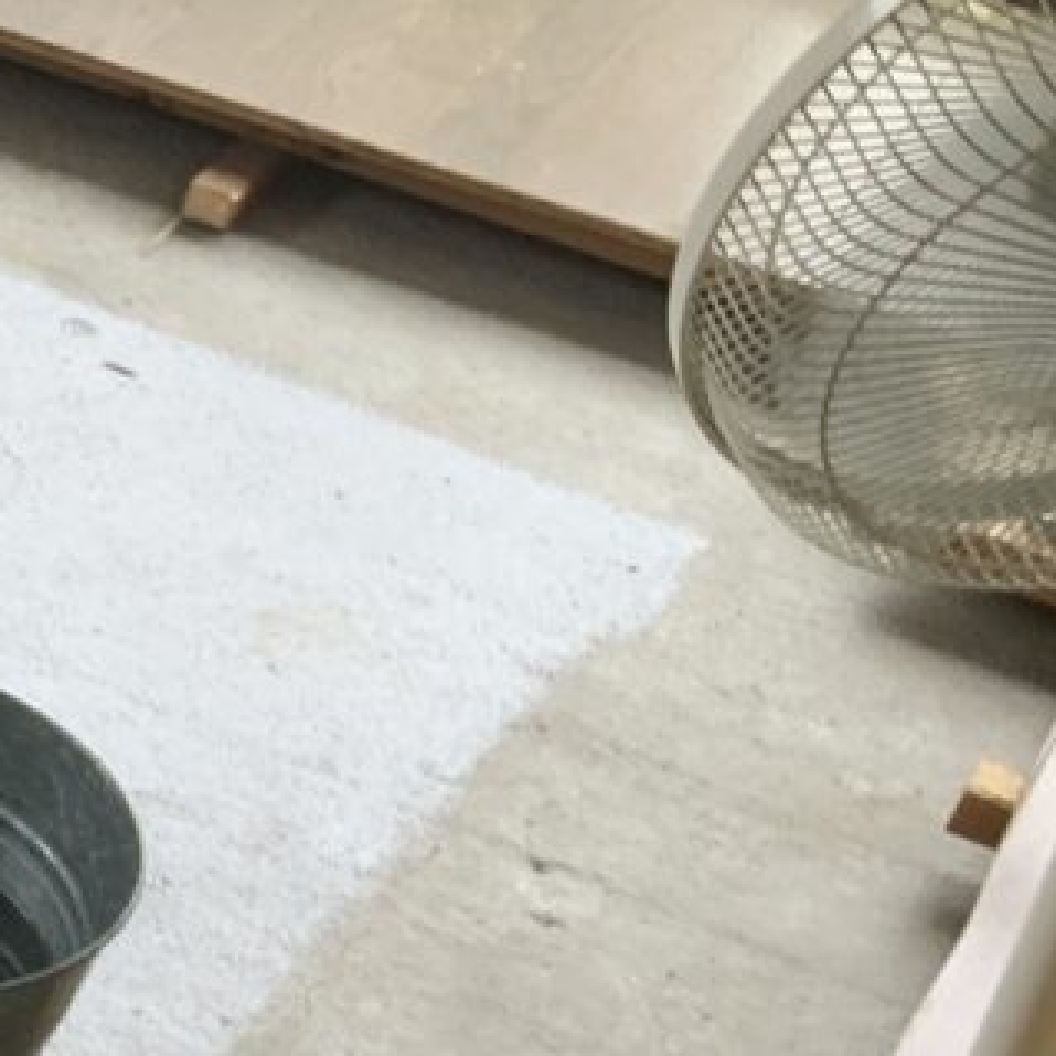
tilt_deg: -42.1
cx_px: -980
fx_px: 3555
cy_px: 1135
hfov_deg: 14.4
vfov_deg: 16.4
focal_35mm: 103
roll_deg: -4.4
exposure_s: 1/81
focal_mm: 3
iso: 64
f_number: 1.8
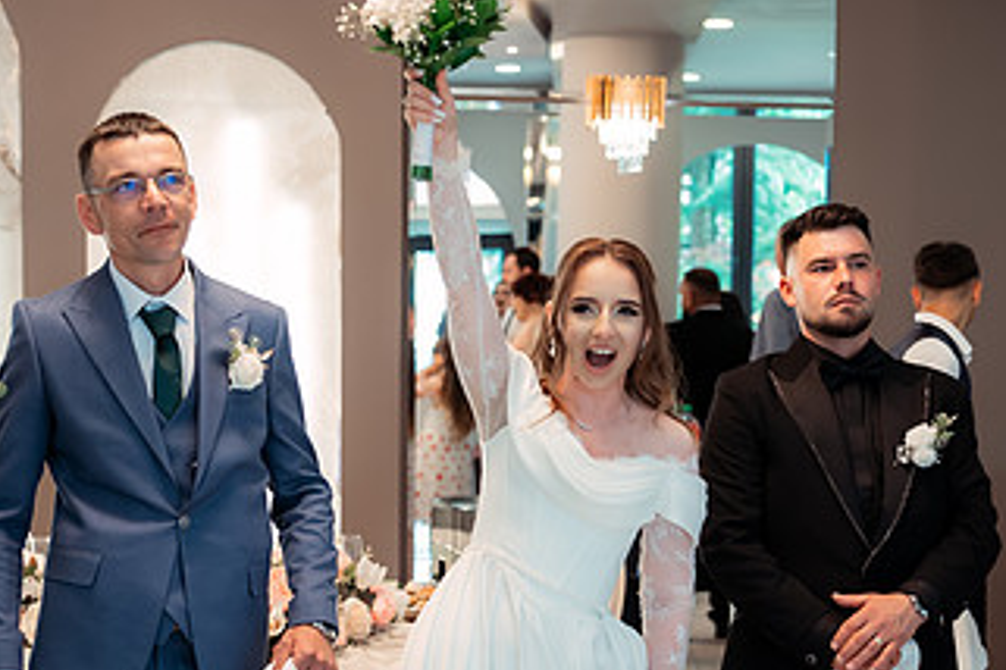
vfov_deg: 18.3
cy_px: 473
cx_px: 426
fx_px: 2068
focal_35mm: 74
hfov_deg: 27.3
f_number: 2.8
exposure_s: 1/250
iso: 1250
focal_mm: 41
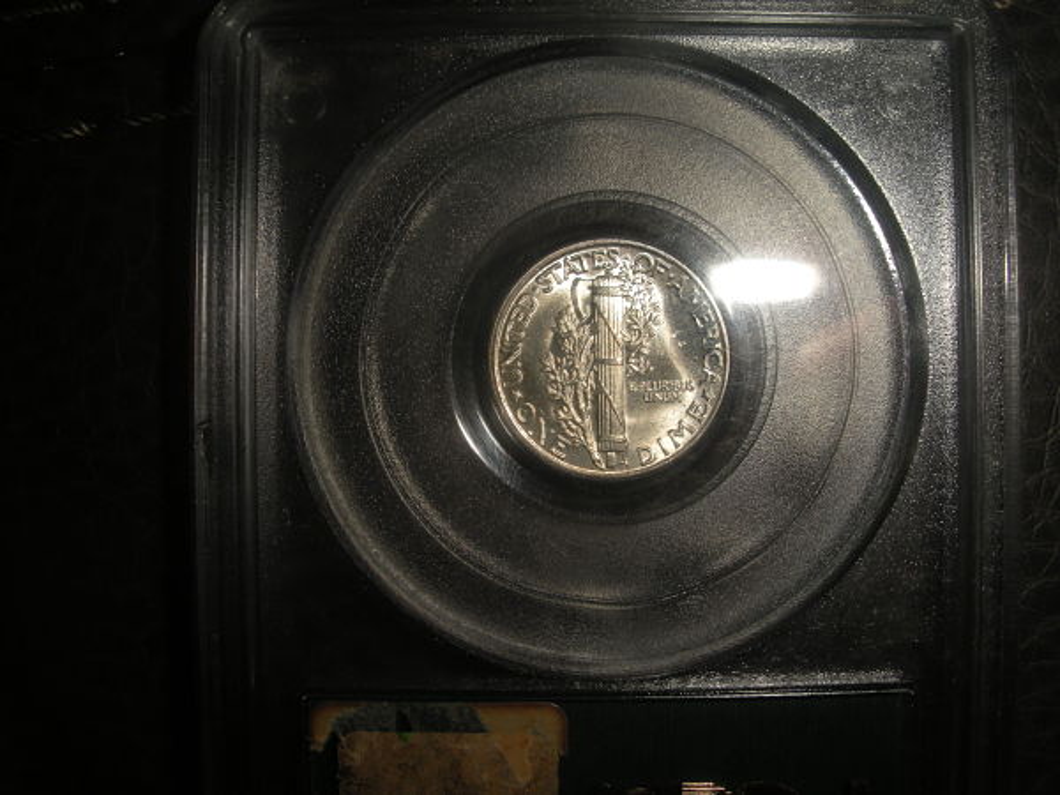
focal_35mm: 36
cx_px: 530
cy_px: 398
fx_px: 1102
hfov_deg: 51.4
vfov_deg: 39.7
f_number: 5.6
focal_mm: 6.3
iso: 64
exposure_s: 1/60
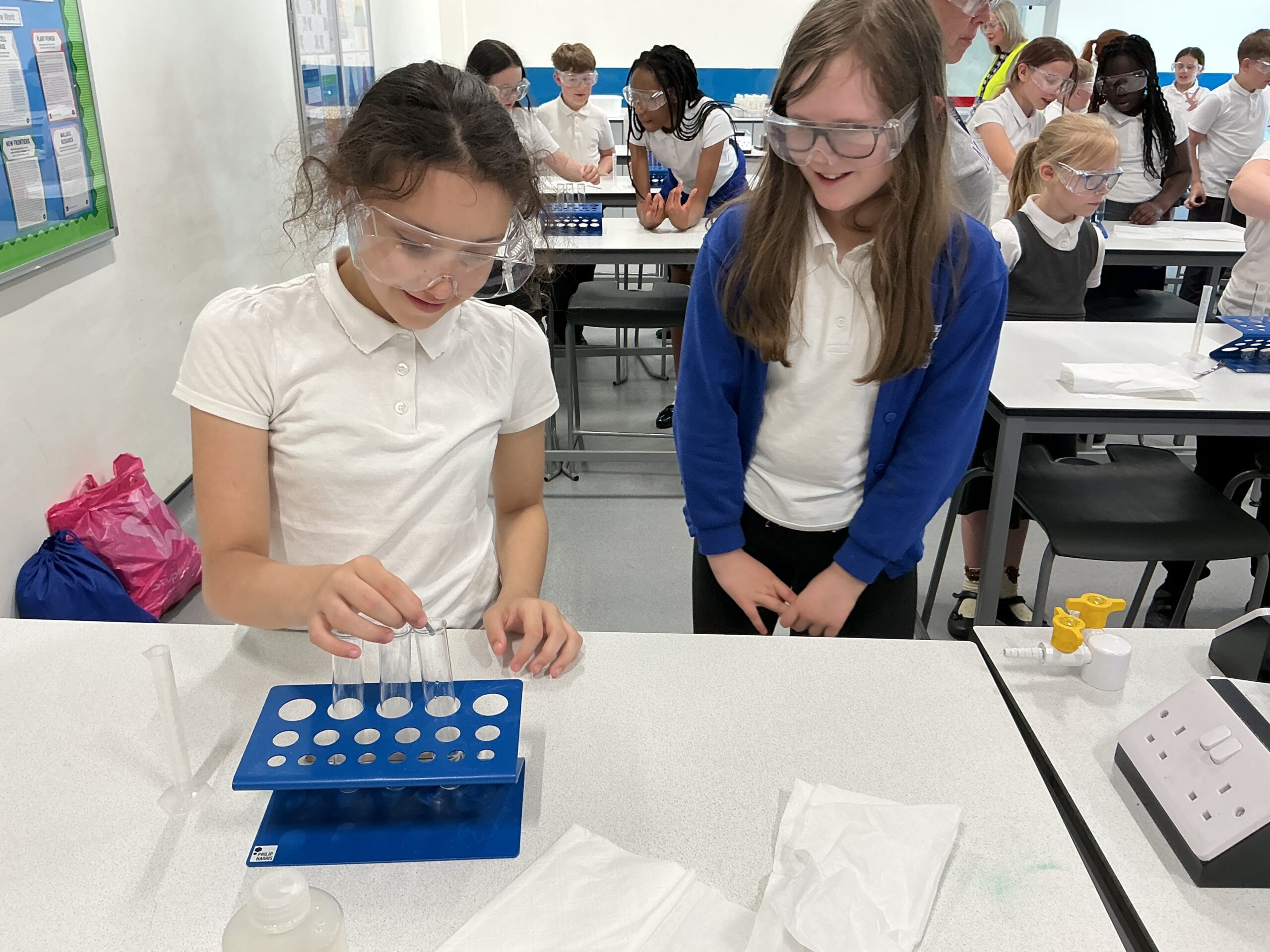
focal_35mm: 29
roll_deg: -0.9
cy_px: 476
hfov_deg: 61.7
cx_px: 635
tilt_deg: -23.9
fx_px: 1064
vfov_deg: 48.2
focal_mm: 3
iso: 50
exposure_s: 1/60
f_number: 1.8
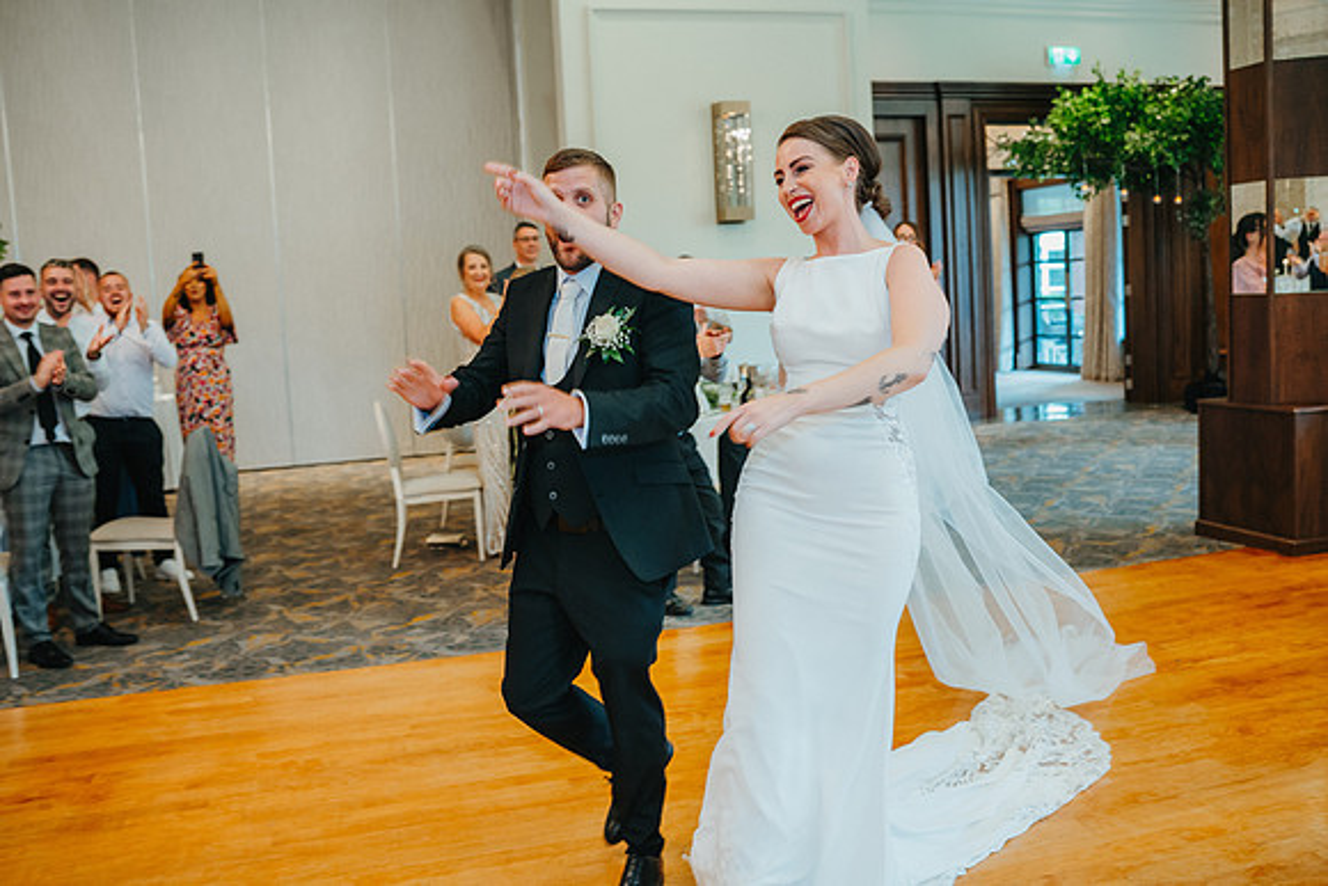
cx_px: 664
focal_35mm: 35
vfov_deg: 37.9
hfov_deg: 54.4
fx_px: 1291
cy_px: 443
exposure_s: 1/125
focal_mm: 35
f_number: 2.8
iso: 1600
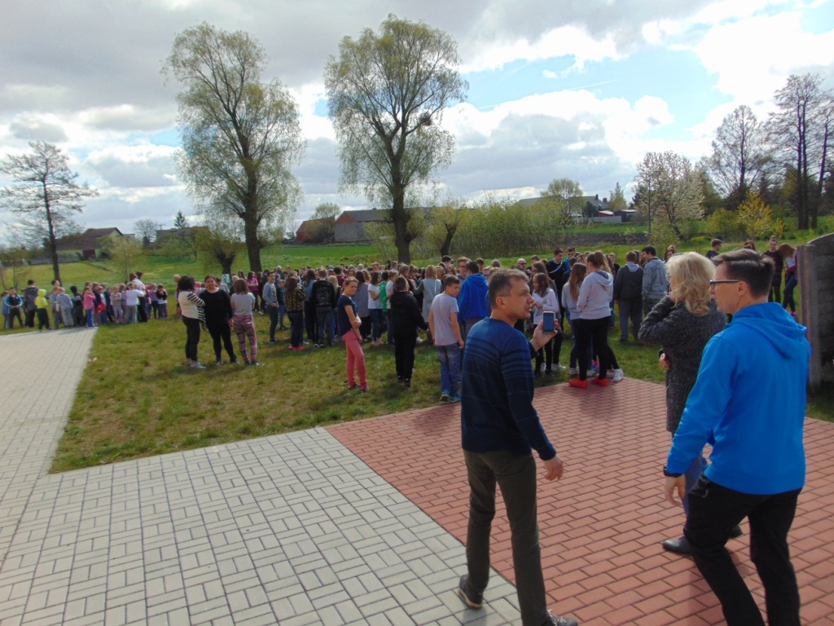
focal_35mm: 25
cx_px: 417
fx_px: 602
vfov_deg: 54.9
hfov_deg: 69.4
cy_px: 313
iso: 80
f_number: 7.7
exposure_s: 1/200
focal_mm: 4.5
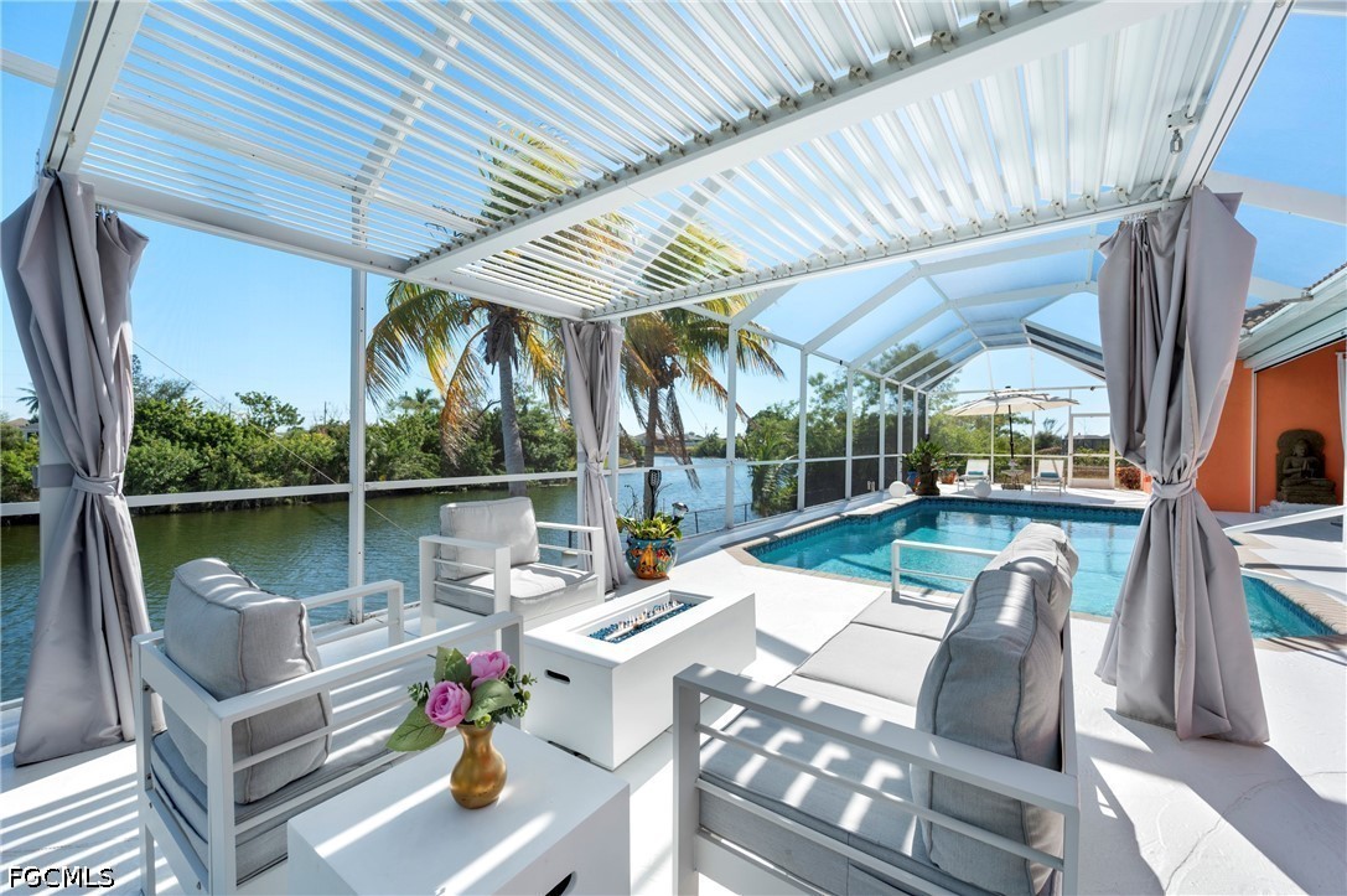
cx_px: 674
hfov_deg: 104.3
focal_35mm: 14
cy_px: 448
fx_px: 523
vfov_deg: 81.1
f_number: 8
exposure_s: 1/60
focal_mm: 14
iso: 100
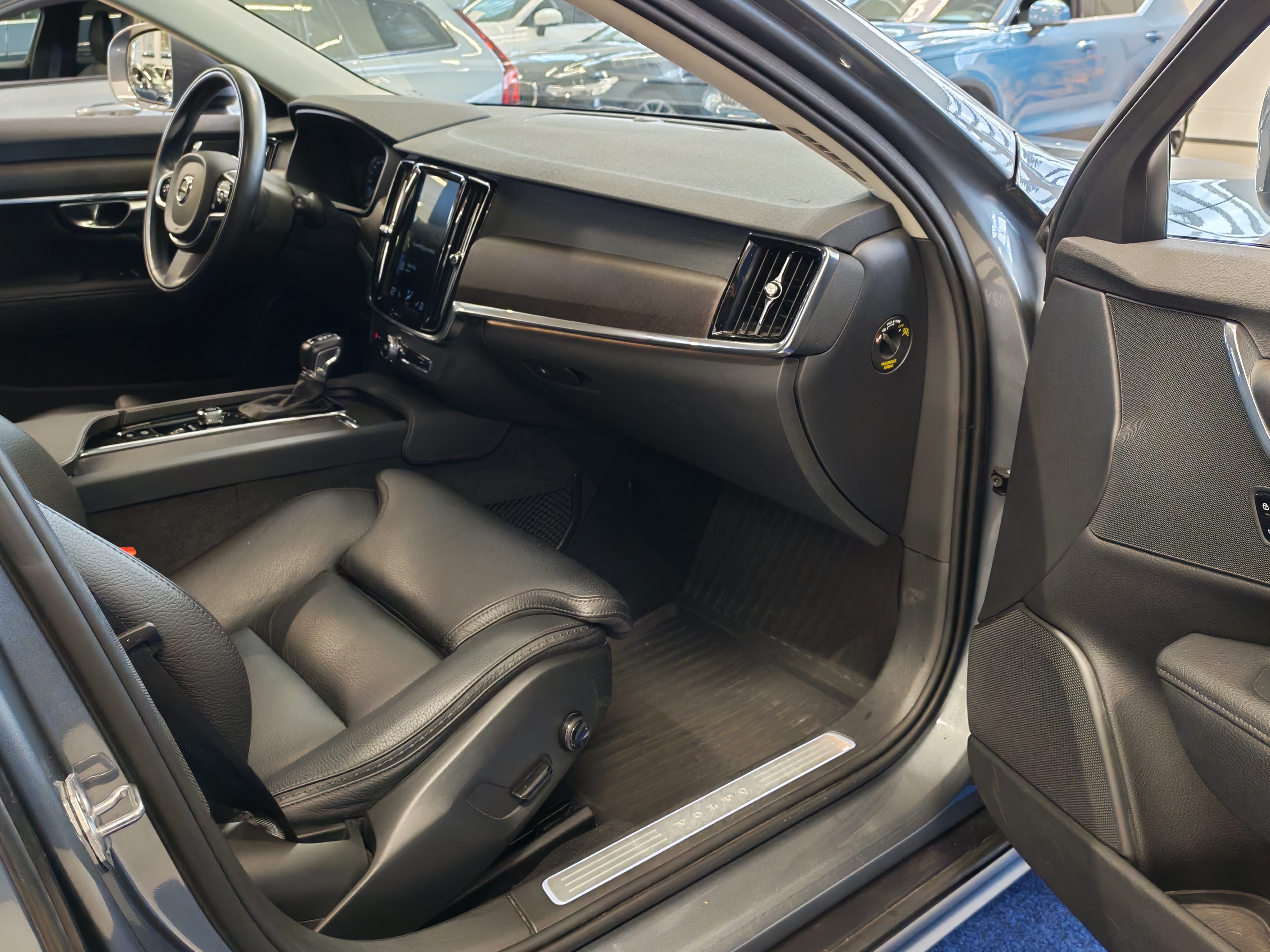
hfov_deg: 56.8
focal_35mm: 32
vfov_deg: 44.2
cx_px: 635
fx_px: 1174
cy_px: 476
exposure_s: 1/100
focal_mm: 6.12
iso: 800
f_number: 1.9
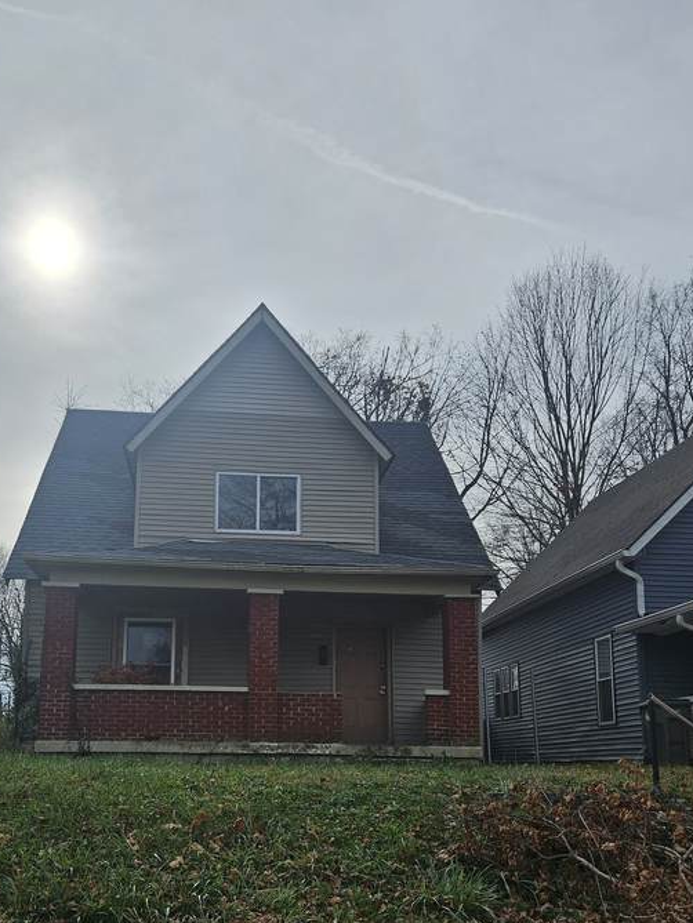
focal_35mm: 33
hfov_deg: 42.8
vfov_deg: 54.2
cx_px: 277
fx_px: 881
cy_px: 617
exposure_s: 1/3747
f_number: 1.8
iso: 25
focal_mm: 5.4
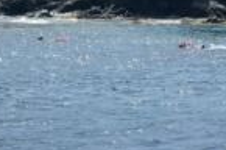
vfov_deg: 7.6
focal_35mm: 179
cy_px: 51
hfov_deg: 11.1
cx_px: 327
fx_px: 1123
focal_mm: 27
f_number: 14
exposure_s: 1/200
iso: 200
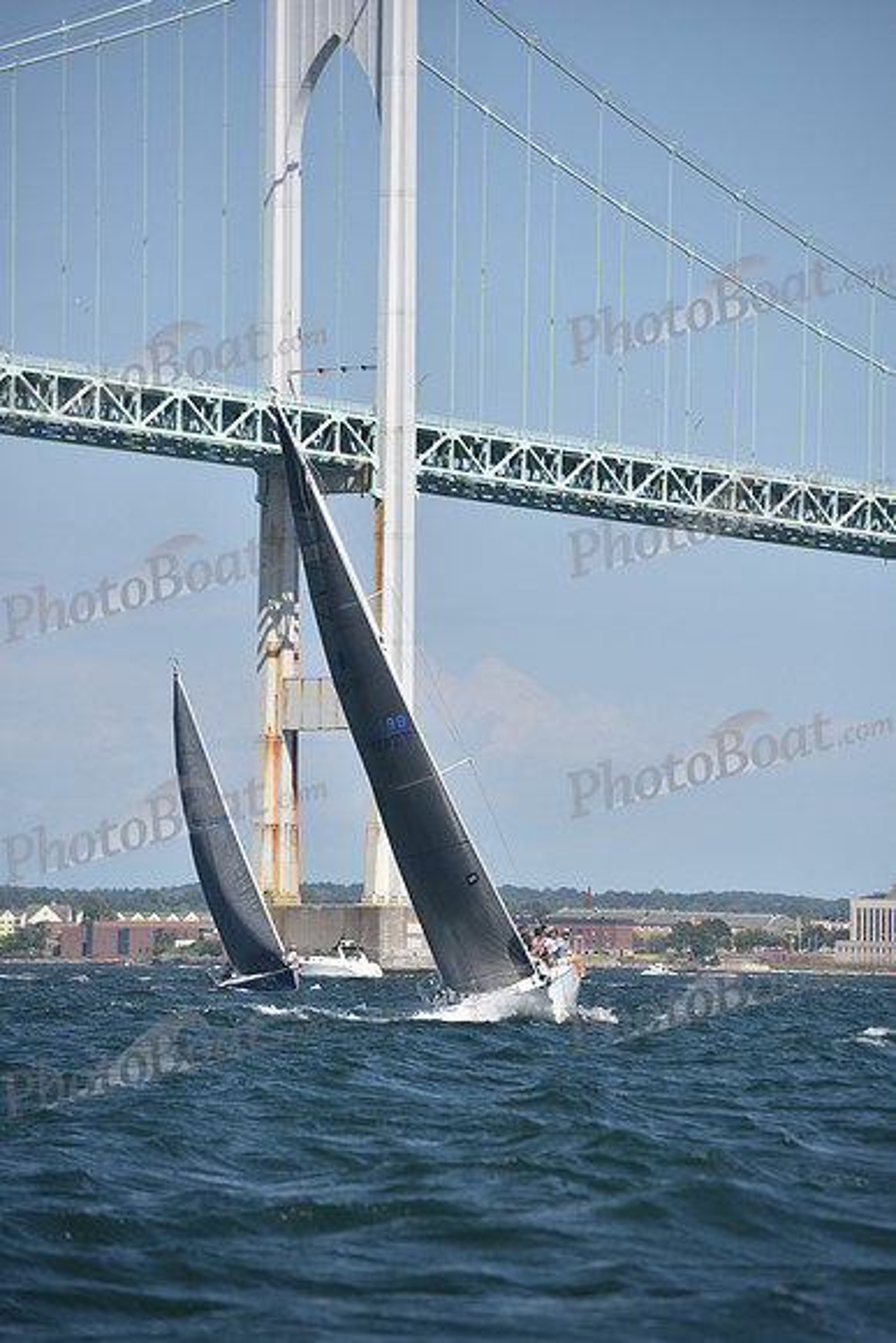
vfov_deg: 10.3
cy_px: 672
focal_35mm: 200
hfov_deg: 6.9
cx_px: 448
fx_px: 7462
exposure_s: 1/1000
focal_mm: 200
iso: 250
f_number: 5
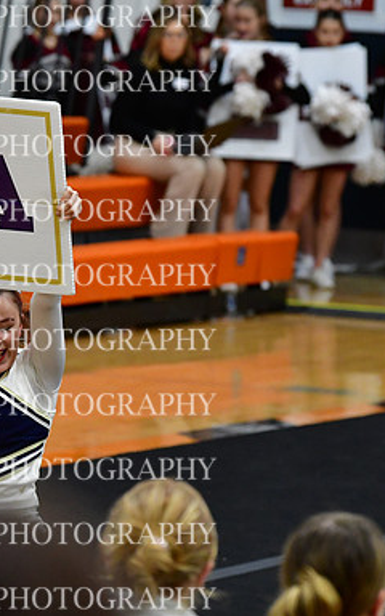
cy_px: 307
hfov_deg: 3.9
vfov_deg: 6.3
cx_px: -16
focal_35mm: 334
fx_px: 5607
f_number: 4
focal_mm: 145
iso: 4000
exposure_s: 1/500
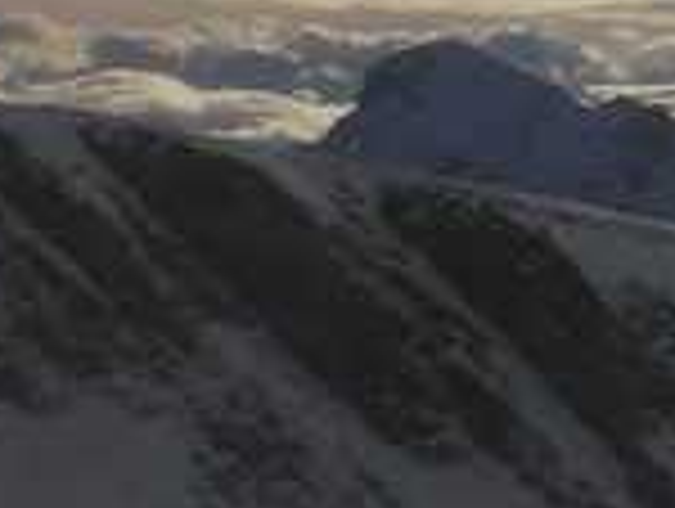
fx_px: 4785
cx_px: 1444
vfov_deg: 6.1
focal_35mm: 245
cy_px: 355
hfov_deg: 7.7
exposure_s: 1/272
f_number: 9.9
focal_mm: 7.7
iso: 50
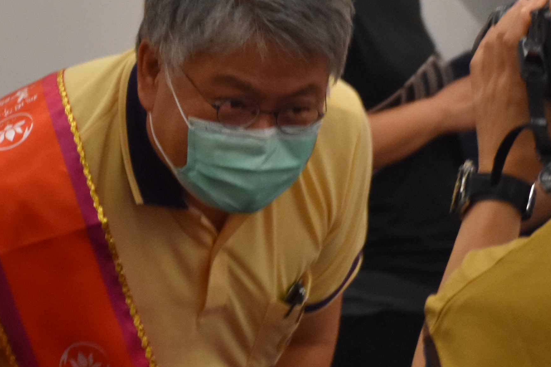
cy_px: 274
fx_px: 7479
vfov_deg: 2.8
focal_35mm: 489
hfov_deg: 4.2
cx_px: 182
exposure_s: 1/125
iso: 1600
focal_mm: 95
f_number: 5.6
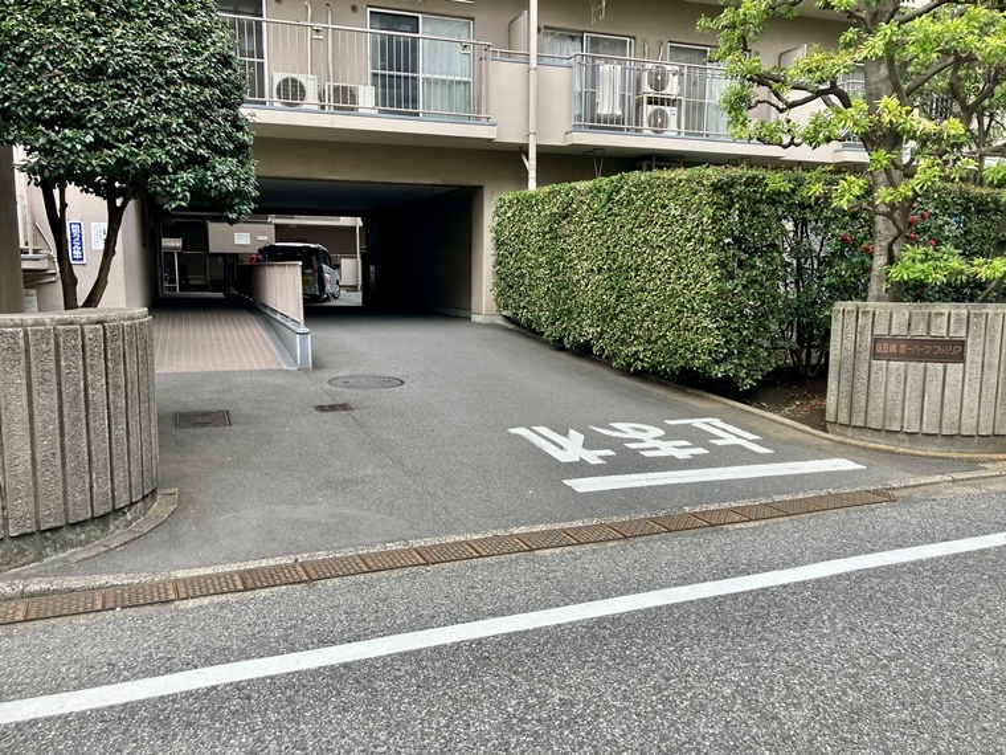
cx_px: 503
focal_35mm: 28
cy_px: 378
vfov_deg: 49.7
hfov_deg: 63.4
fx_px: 814
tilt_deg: -8.4
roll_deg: +0.4
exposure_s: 1/219
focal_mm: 3.99
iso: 25
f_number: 1.8
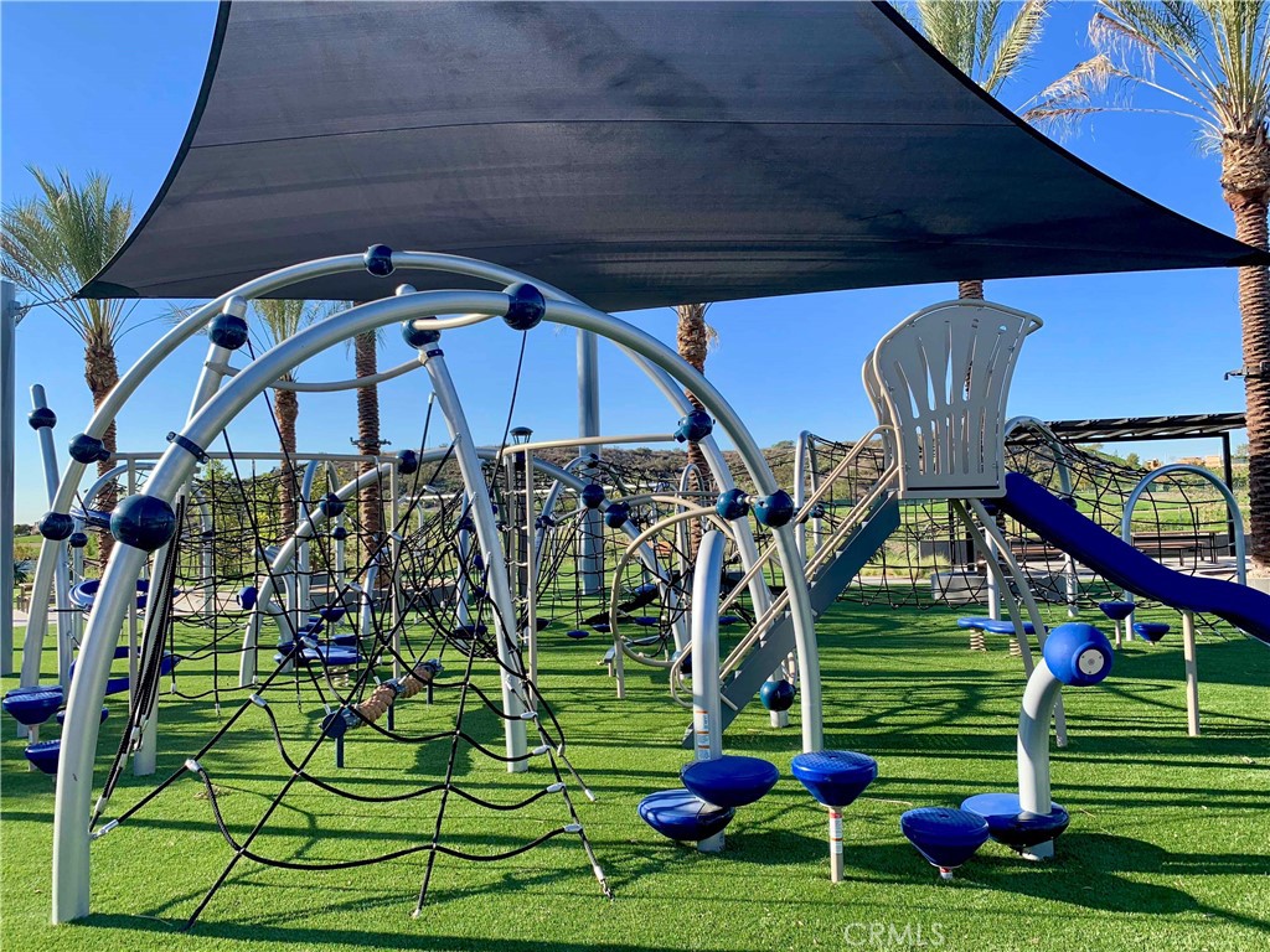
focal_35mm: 26
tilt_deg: +1.7
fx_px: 954
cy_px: 476
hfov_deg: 67.3
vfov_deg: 53.1
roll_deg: +1.2
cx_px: 635
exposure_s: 1/1124
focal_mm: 4.25
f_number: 1.8
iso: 25
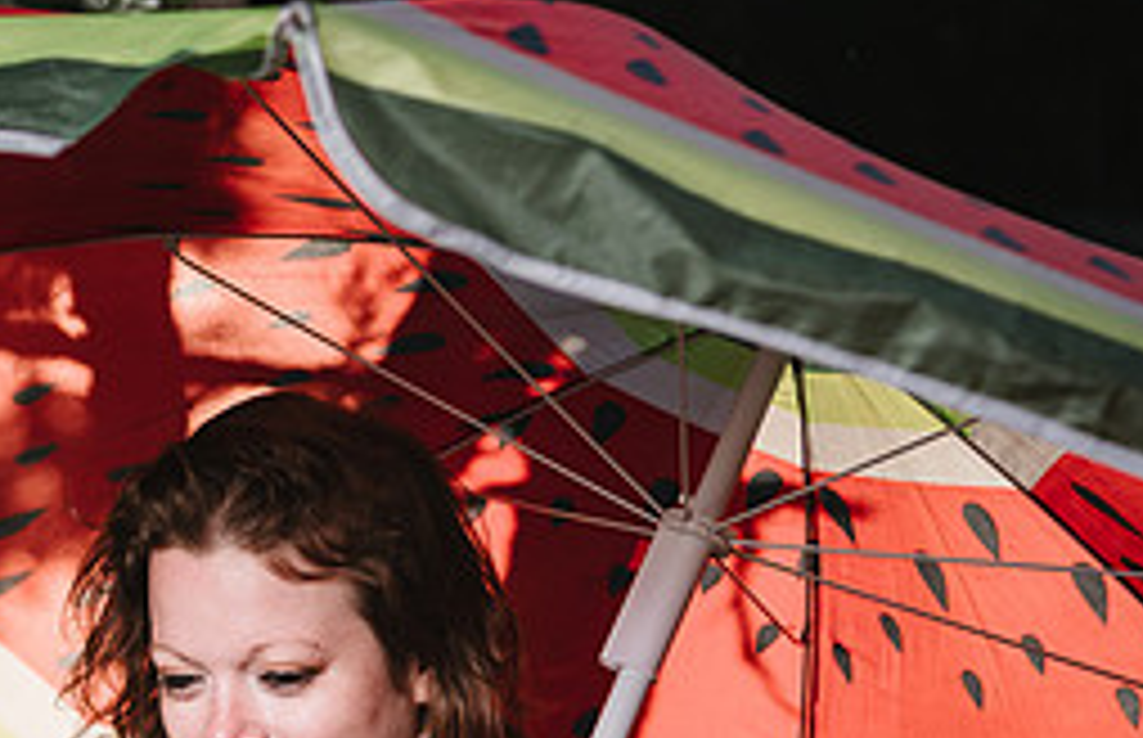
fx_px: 3836
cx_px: -162
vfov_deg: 10.9
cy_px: 700
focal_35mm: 122
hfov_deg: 16.4
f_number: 4
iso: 31
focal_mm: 50
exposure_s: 1/250
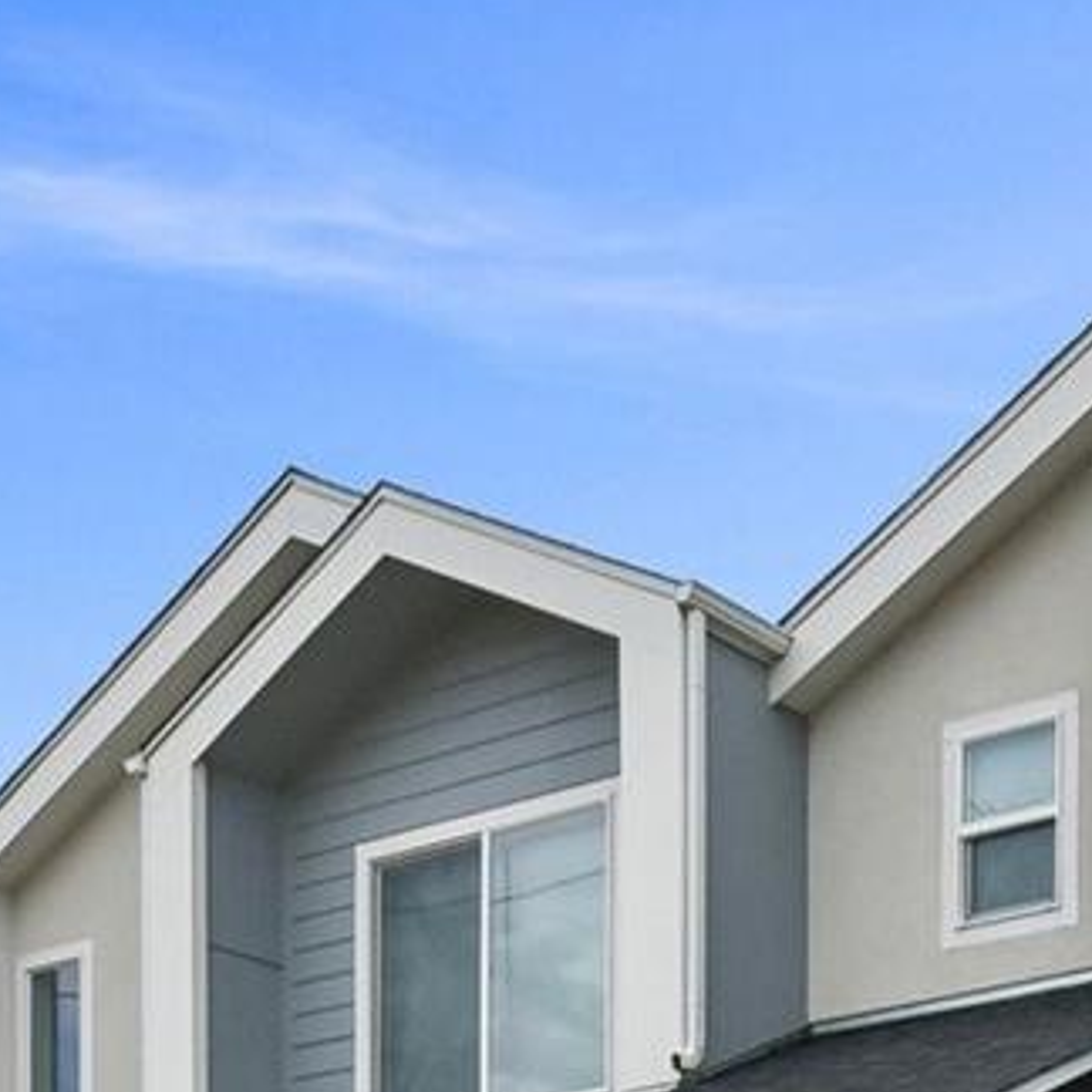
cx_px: 1159
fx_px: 2248
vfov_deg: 22.3
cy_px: 1648
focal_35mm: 63
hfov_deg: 25.6
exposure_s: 1/800
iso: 400
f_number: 11
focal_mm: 10
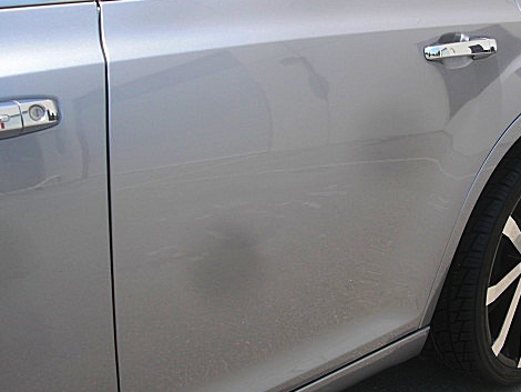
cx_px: 328
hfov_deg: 38.6
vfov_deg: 29.7
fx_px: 738
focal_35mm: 49
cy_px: 200
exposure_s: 1/500
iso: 50
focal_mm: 6.3
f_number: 2.8
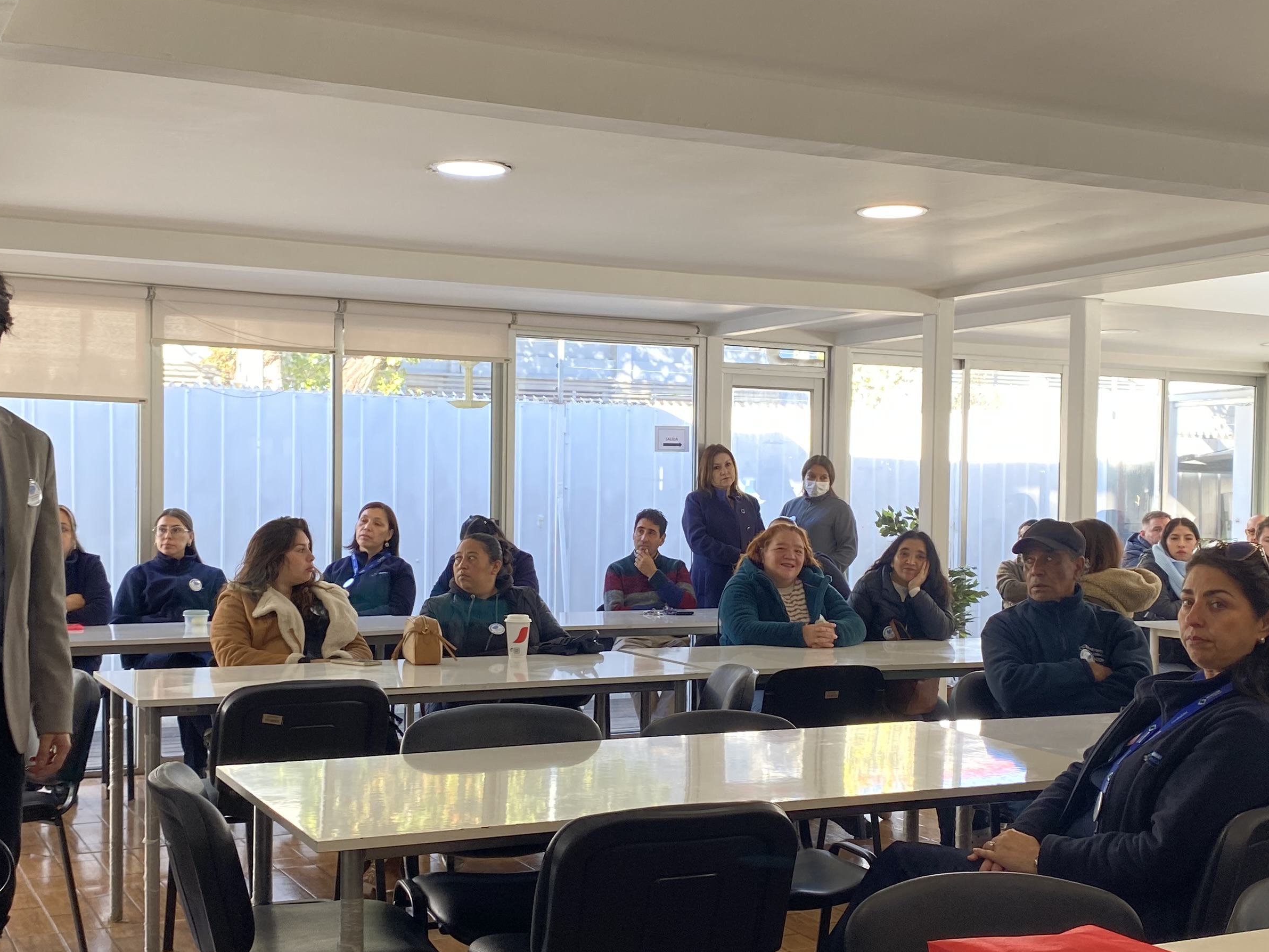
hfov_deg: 42.9
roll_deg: -0.6
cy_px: 525
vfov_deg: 32.8
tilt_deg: -0.7
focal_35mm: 44
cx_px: 651
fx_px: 1613
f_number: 1.8
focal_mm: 4.25
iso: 50
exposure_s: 1/121
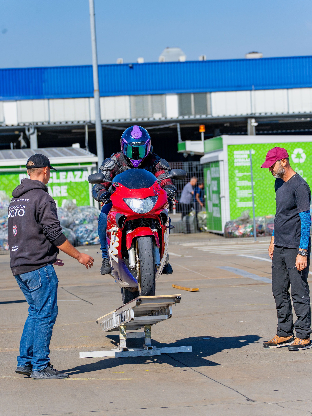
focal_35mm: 165
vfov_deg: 12.0
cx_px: 156
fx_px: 1983
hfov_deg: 9.0
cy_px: 205
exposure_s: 1/1250
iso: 125
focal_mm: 152
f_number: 7.1
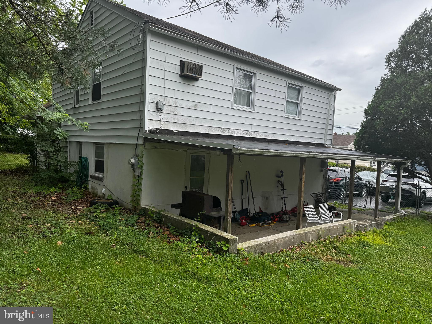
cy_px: 162
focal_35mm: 24
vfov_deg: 56.8
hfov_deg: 71.6
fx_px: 300
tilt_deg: -3.9
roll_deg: -2.9
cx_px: 216
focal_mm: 6.76
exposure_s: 1/980
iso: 80
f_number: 1.78
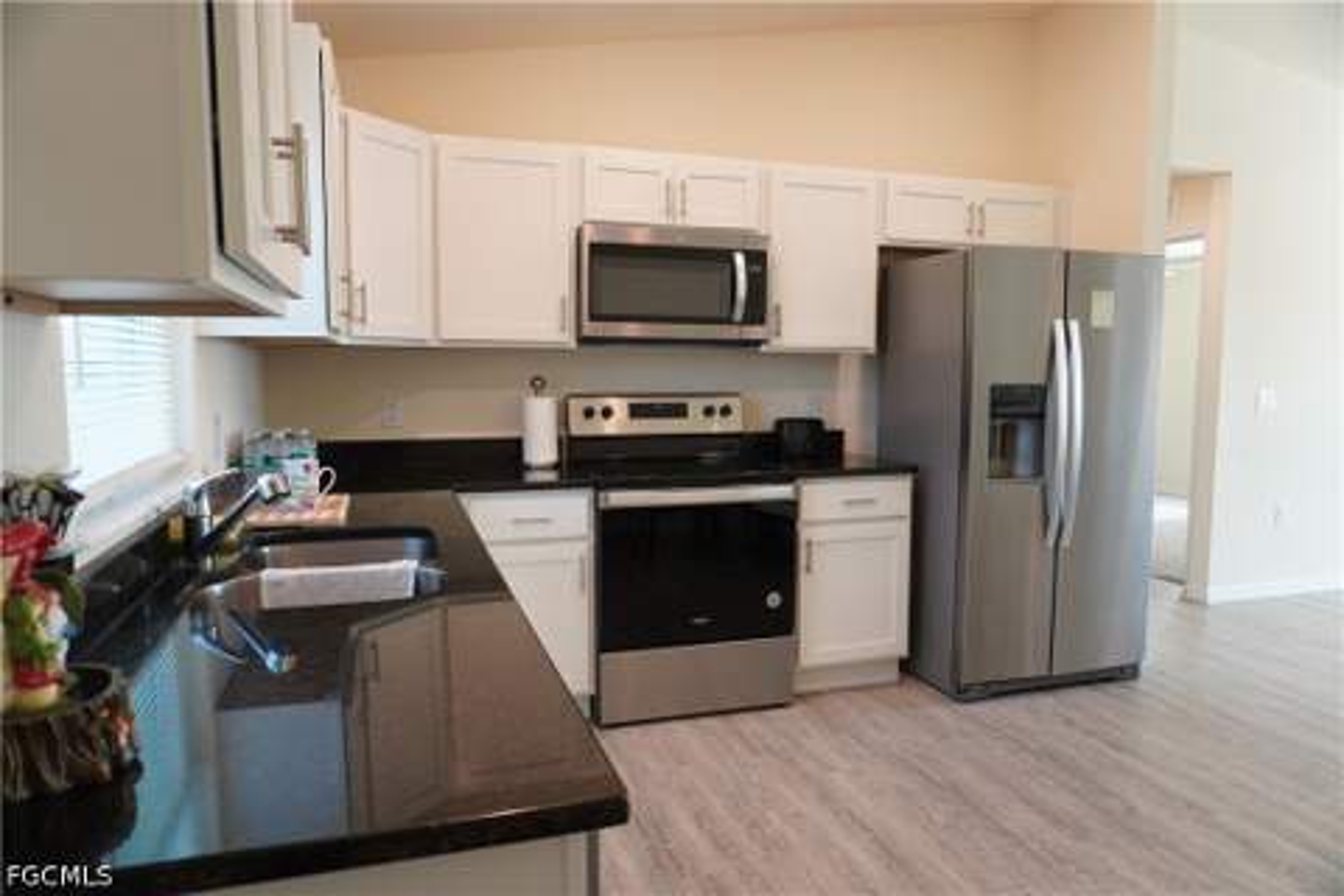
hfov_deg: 73.7
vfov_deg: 53.1
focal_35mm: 24
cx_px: 672
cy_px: 448
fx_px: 896
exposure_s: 1/160
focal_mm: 16
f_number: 4
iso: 1000
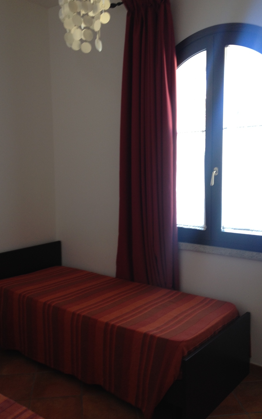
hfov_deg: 33.6
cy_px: 208
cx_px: 127
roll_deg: +1.6
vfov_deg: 51.5
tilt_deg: -7.3
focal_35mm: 38
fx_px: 434
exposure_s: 1/20
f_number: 2.4
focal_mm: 4.28
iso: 50
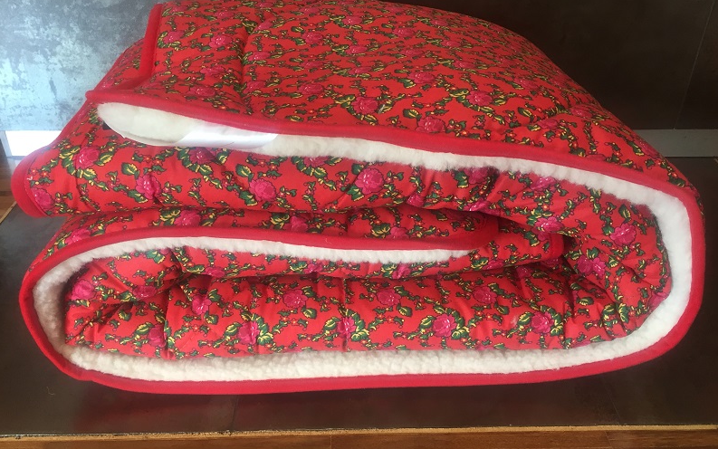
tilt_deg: -32.7
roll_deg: -0.8
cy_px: 209
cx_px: 359
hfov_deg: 61.2
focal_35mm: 31
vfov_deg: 40.6
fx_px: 607
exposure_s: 1/33
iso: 100
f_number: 2.2
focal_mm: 4.15
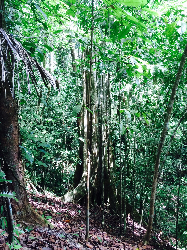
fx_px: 216
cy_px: 125
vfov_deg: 60.0
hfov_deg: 46.8
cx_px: 94
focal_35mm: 30
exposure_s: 1/30
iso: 64
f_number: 2.2
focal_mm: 4.12
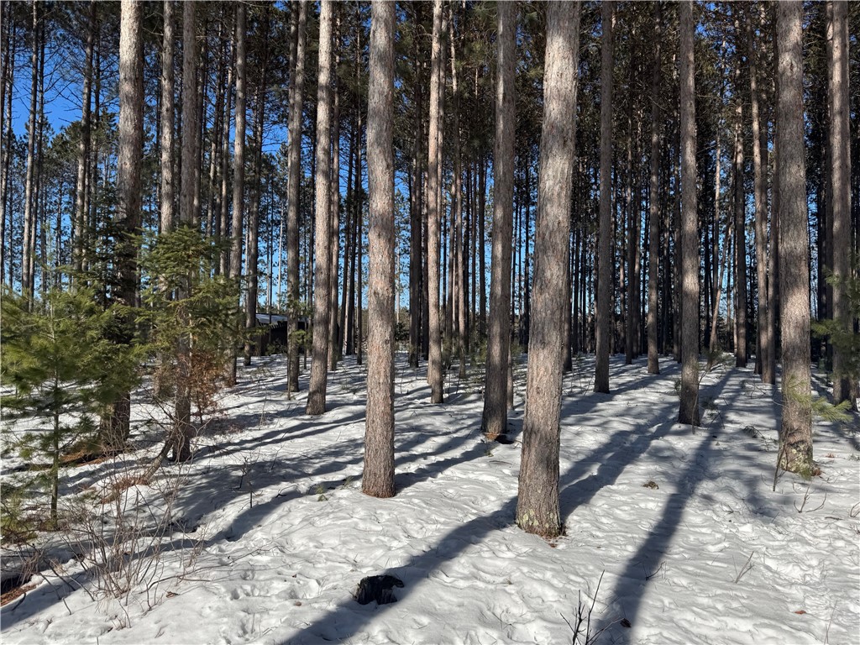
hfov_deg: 71.6
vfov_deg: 56.8
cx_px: 430
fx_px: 596
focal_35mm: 24
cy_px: 322
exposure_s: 1/6410
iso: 80
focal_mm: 6.76
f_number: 1.78
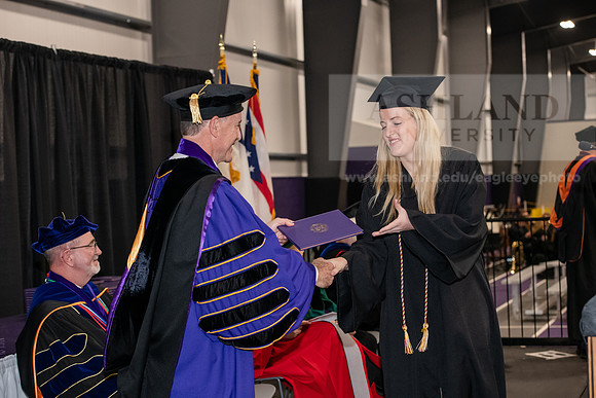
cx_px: 298
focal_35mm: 70
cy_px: 199
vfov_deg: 19.5
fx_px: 1159
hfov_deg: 28.8
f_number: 5
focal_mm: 70
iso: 2500
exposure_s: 1/200
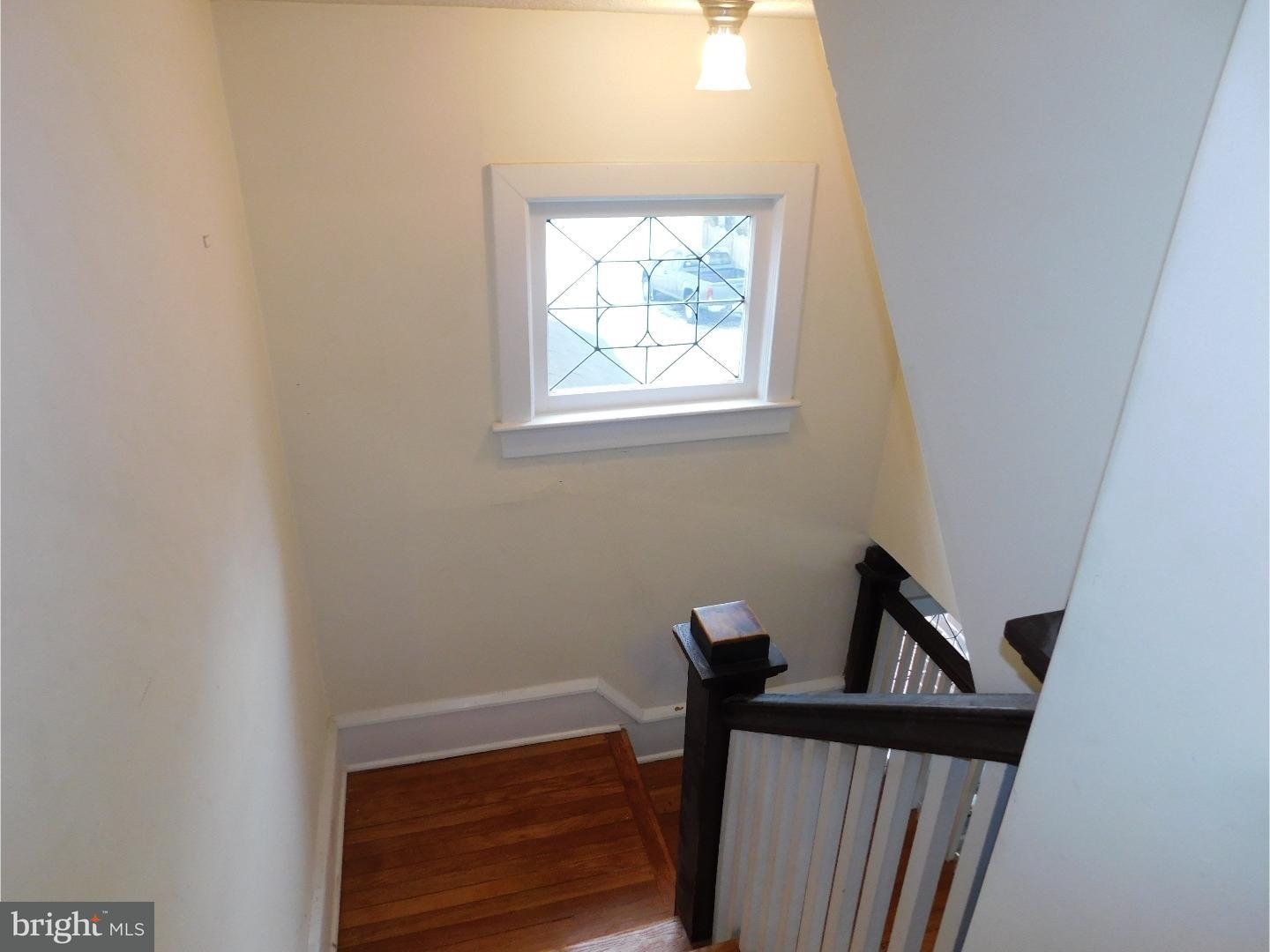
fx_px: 844
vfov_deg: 58.9
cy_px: 476
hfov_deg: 73.9
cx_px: 635
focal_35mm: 23
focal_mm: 4
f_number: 3
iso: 200
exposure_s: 1/30
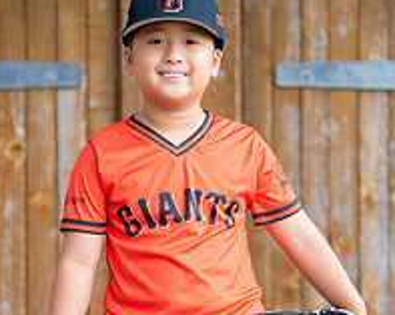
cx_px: 216
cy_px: 285
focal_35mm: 185
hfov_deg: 10.5
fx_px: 2160
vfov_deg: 8.3
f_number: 1.2
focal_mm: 50
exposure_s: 1/640
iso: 500
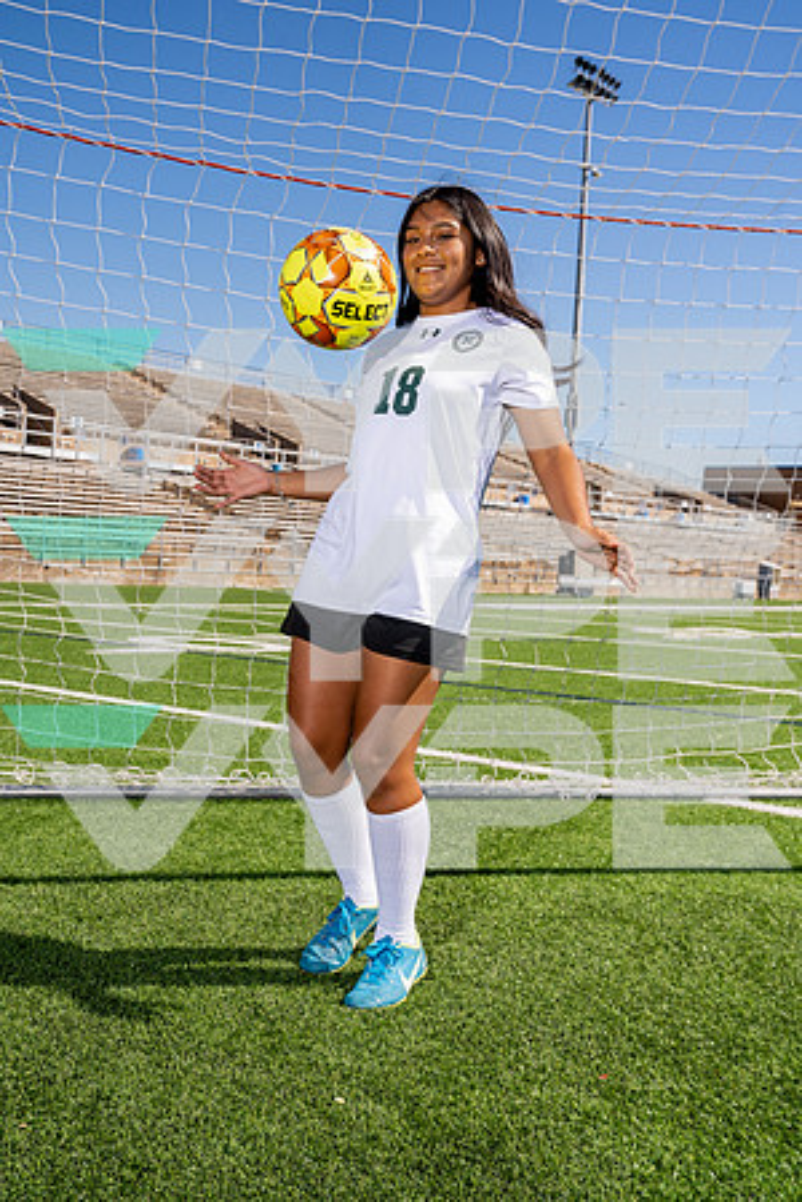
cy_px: 601
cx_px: 401
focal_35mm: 38
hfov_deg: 35.1
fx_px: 1270
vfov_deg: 50.7
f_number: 8
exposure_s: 1/250
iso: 100
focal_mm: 38
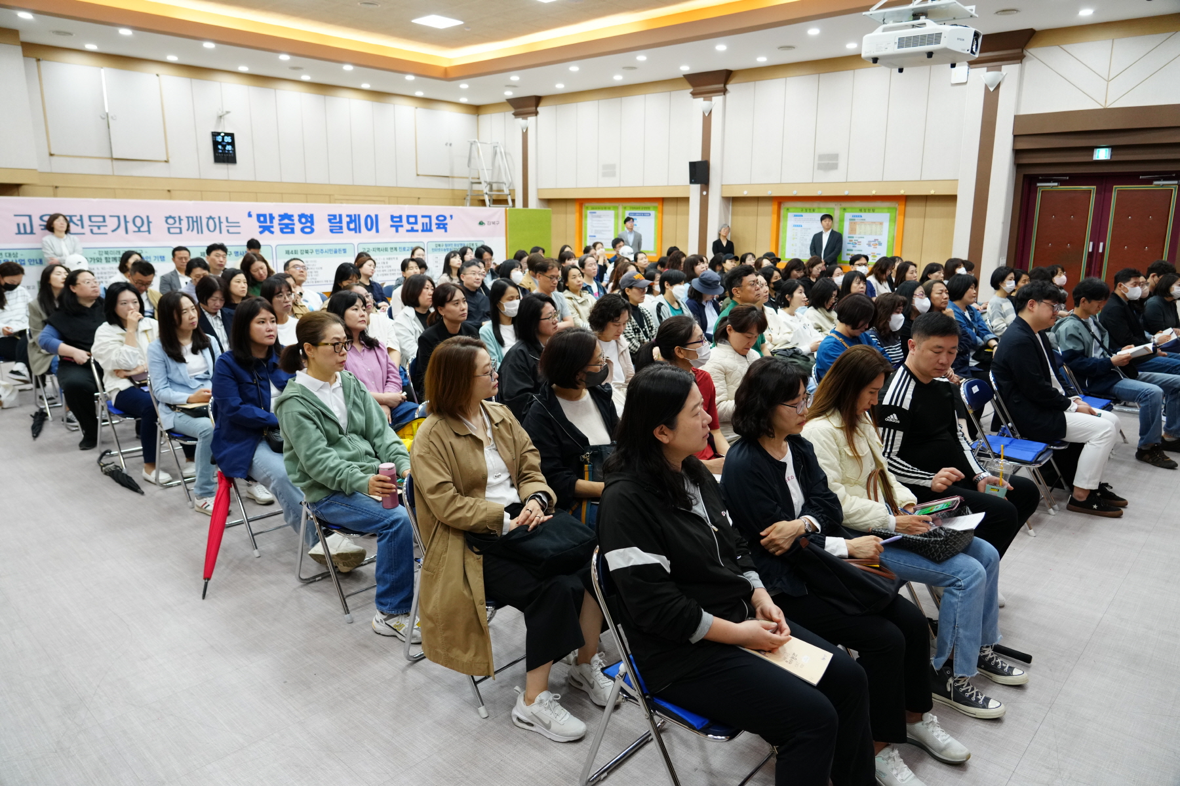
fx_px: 787
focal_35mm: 24
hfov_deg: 73.7
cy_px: 393
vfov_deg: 53.1
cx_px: 590
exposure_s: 1/125
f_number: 4
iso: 2000
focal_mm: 24
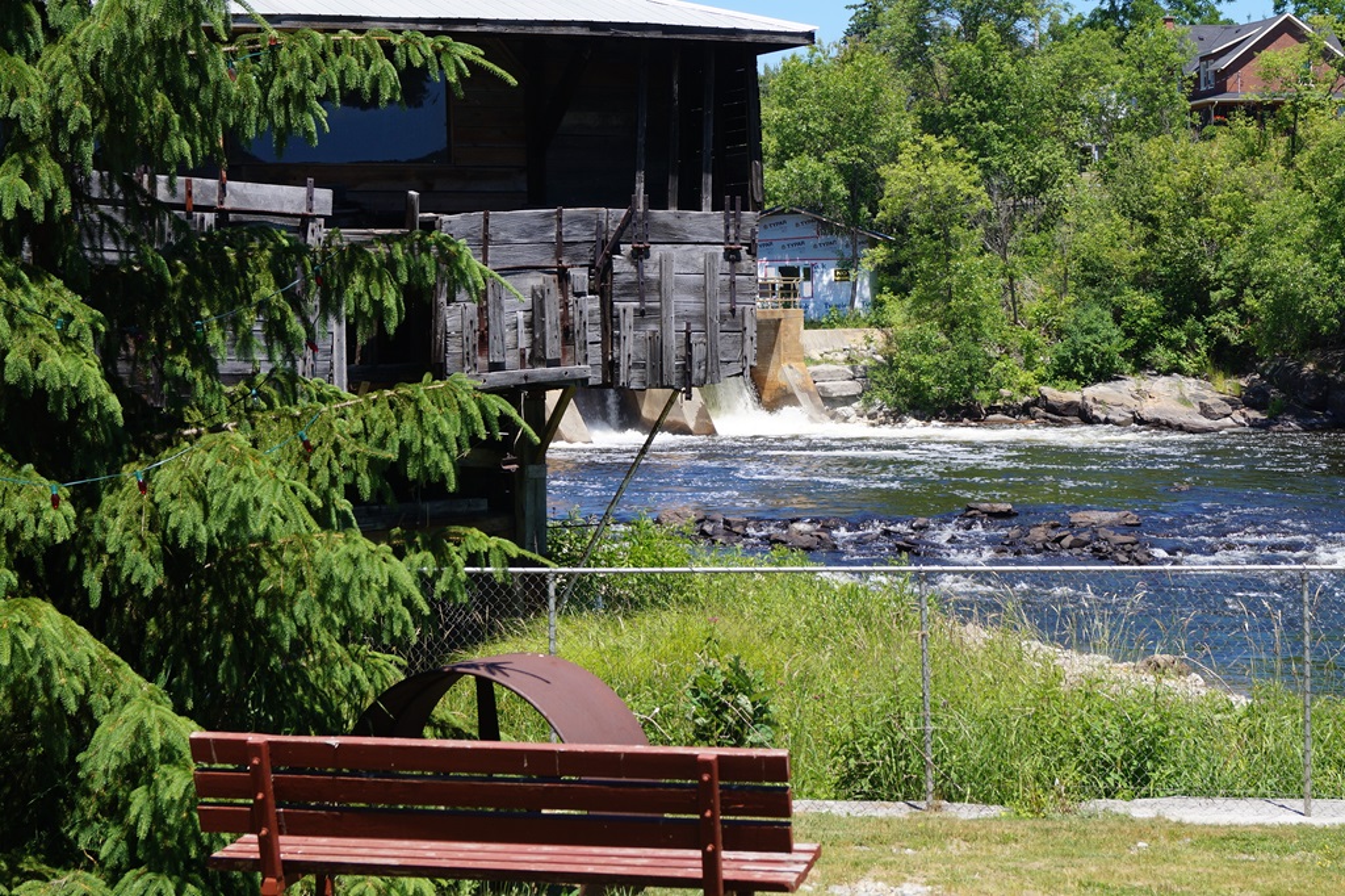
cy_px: 448
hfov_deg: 27.0
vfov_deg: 18.2
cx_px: 672
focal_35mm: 75
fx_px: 2801
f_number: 9
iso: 100
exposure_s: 1/125
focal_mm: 50
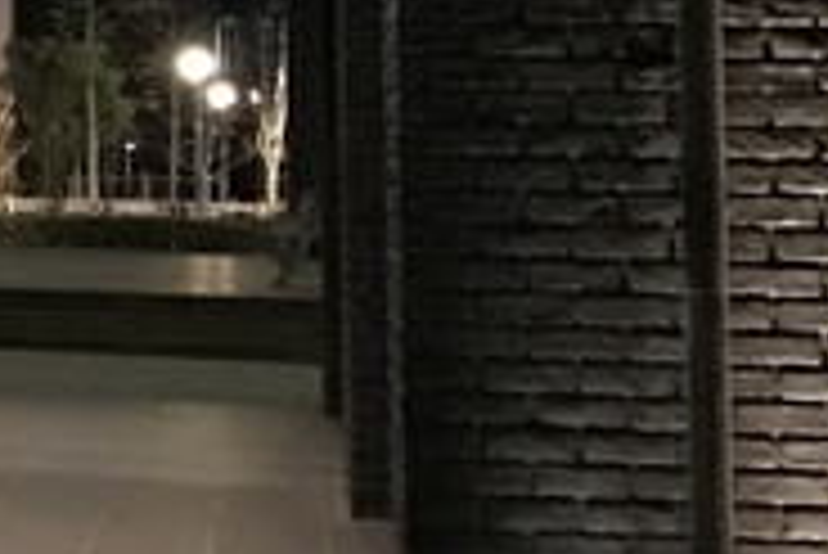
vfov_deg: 8.3
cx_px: -693
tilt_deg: +8.0
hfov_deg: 11.7
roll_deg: -1.3
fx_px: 3729
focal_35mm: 162
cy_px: -293
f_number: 1.8
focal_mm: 3.99
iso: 125
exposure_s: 1/4
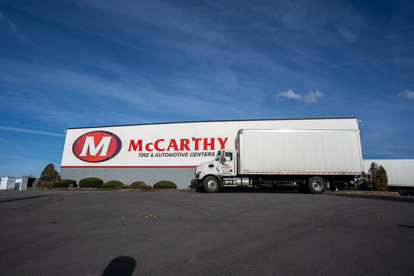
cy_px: 138
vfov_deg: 59.5
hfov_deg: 81.2
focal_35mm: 21
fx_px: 242
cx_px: 207
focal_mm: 21
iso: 125
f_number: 7.1
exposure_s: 1/1250
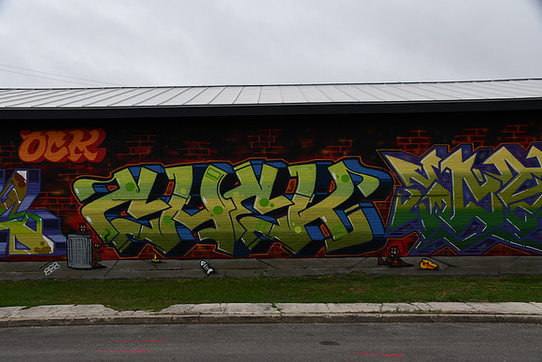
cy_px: 181
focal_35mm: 36
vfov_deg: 36.9
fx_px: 542
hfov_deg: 53.1
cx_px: 271
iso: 200
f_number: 8
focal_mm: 24
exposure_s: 1/250
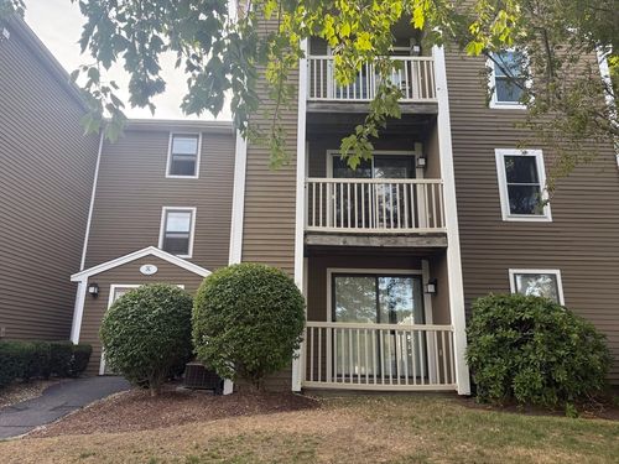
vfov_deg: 56.8
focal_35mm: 24
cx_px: 310
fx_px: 429
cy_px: 232
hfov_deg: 71.6
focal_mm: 6.76
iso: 100
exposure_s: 1/528
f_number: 1.78
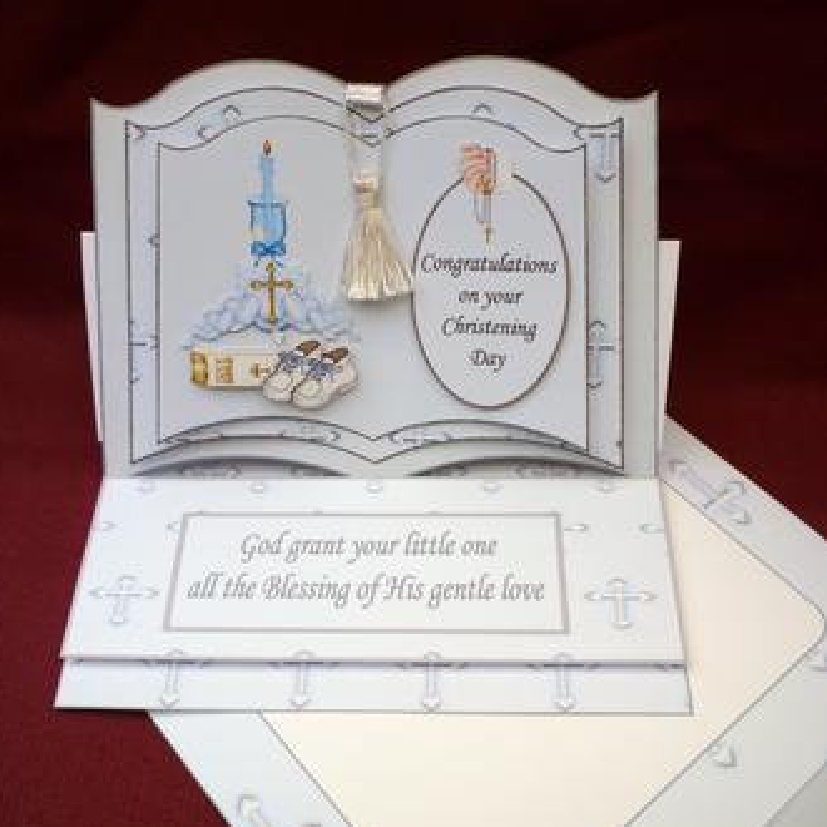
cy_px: 504
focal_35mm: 35
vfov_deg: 46.9
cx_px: 406
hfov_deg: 47.2
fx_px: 946
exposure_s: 1/125
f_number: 3.3
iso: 80
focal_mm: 5.2
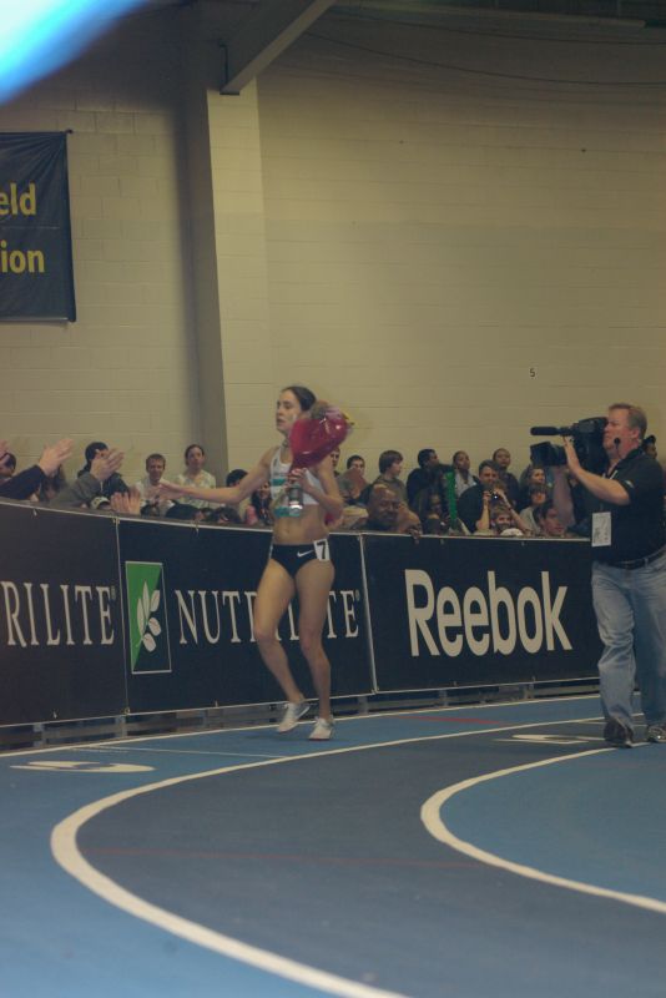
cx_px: 333
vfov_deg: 17.1
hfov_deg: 11.4
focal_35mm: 120
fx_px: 3327
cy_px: 499
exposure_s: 1/100
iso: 800
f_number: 5.6
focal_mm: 80
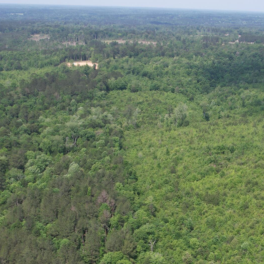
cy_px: 218
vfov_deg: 31.2
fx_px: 457
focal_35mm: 53
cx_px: 188
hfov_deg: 31.8
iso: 120
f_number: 2.8
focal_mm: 8.38
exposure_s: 1/1500
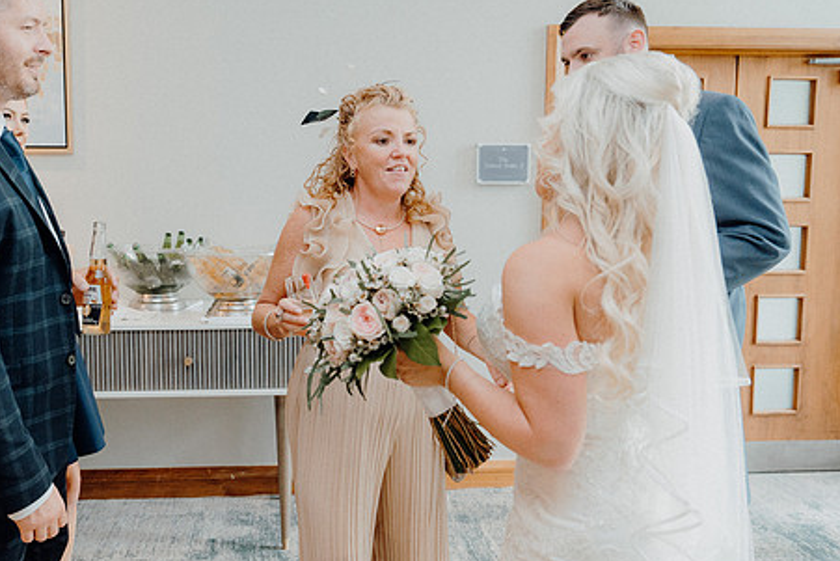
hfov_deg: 52.6
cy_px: 277
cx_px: 322
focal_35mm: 36
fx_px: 840
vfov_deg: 36.9
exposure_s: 1/200
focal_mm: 28
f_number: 3.5
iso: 2500
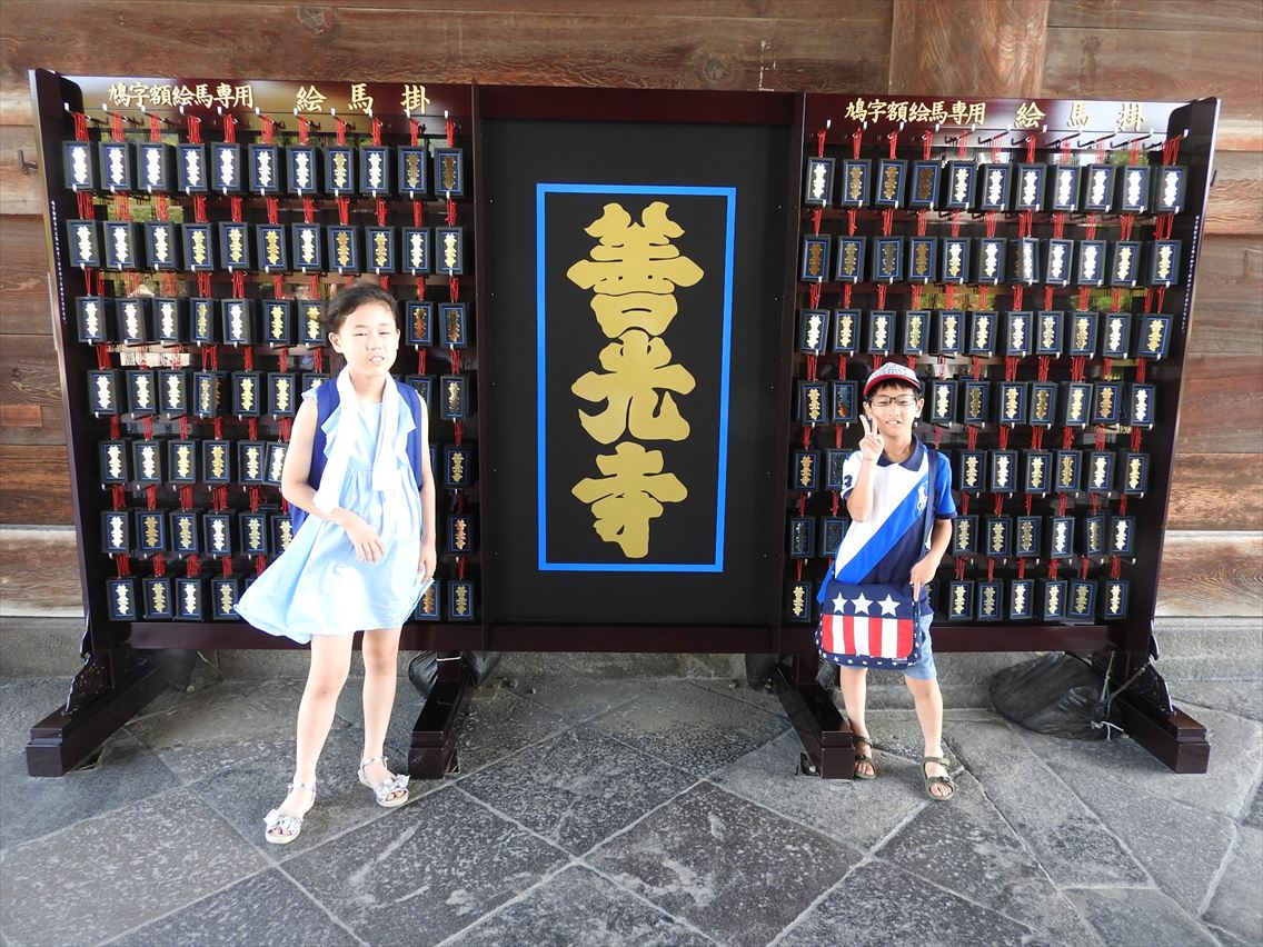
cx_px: 632
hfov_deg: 71.6
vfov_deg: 56.8
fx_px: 876
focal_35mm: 24
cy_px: 474
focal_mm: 4.3
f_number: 3.3
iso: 160
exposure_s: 1/30
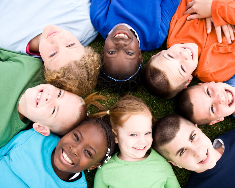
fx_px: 216
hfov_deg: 57.0
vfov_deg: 47.1
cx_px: 132
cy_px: 95
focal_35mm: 31
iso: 500
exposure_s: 1/250
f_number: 5.6
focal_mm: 18
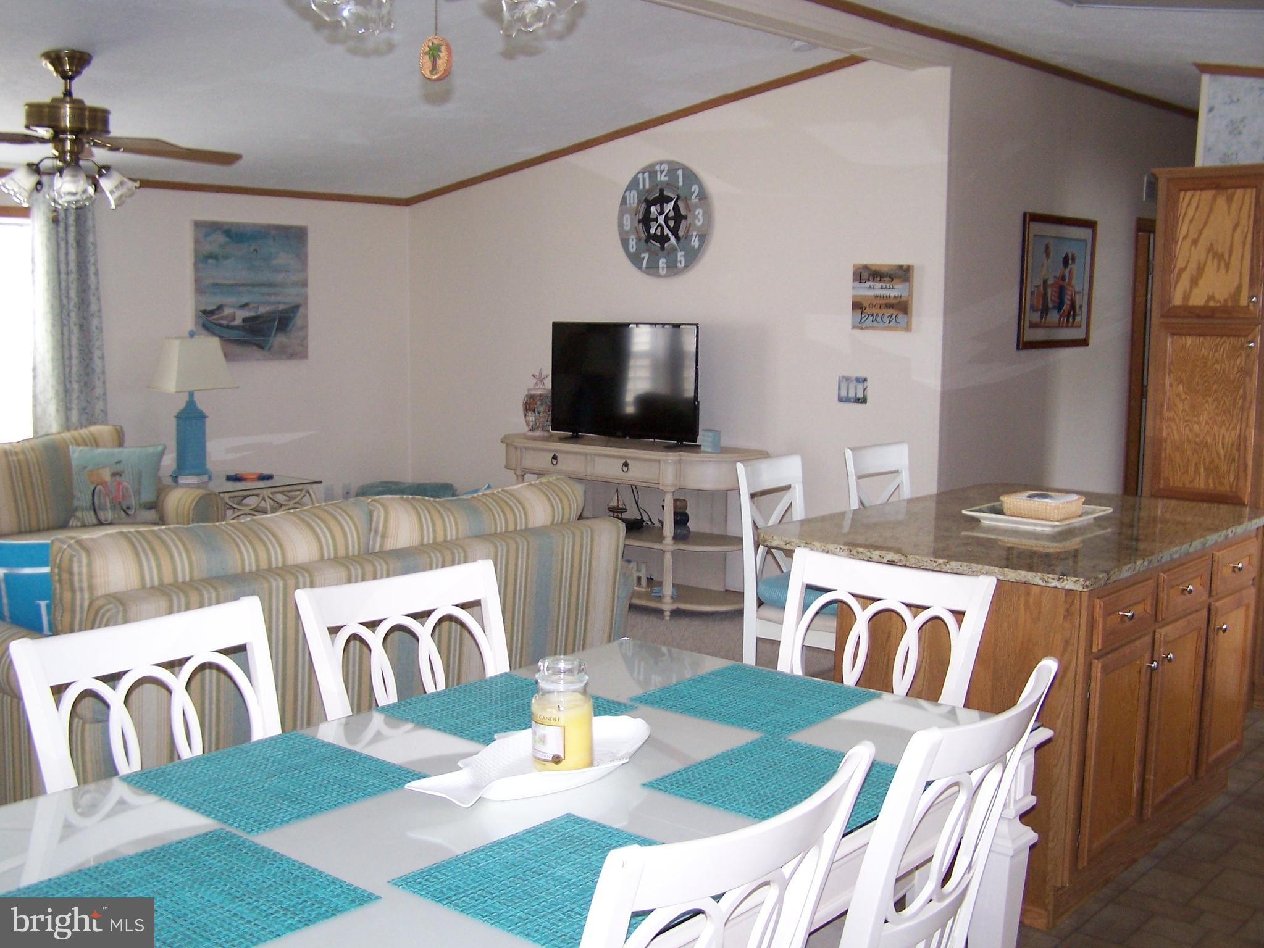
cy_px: 474
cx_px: 632
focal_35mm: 38
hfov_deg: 49.0
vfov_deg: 37.7
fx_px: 1388
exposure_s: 1/60
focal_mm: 6.3
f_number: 2.8
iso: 140
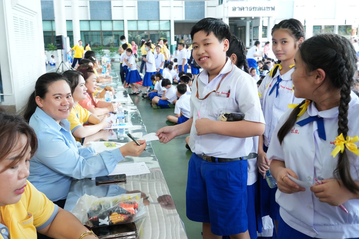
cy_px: 120
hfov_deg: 47.9
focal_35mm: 40
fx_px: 404
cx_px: 180
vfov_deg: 33.0
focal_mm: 27
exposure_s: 1/100
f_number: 4.5
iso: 1250
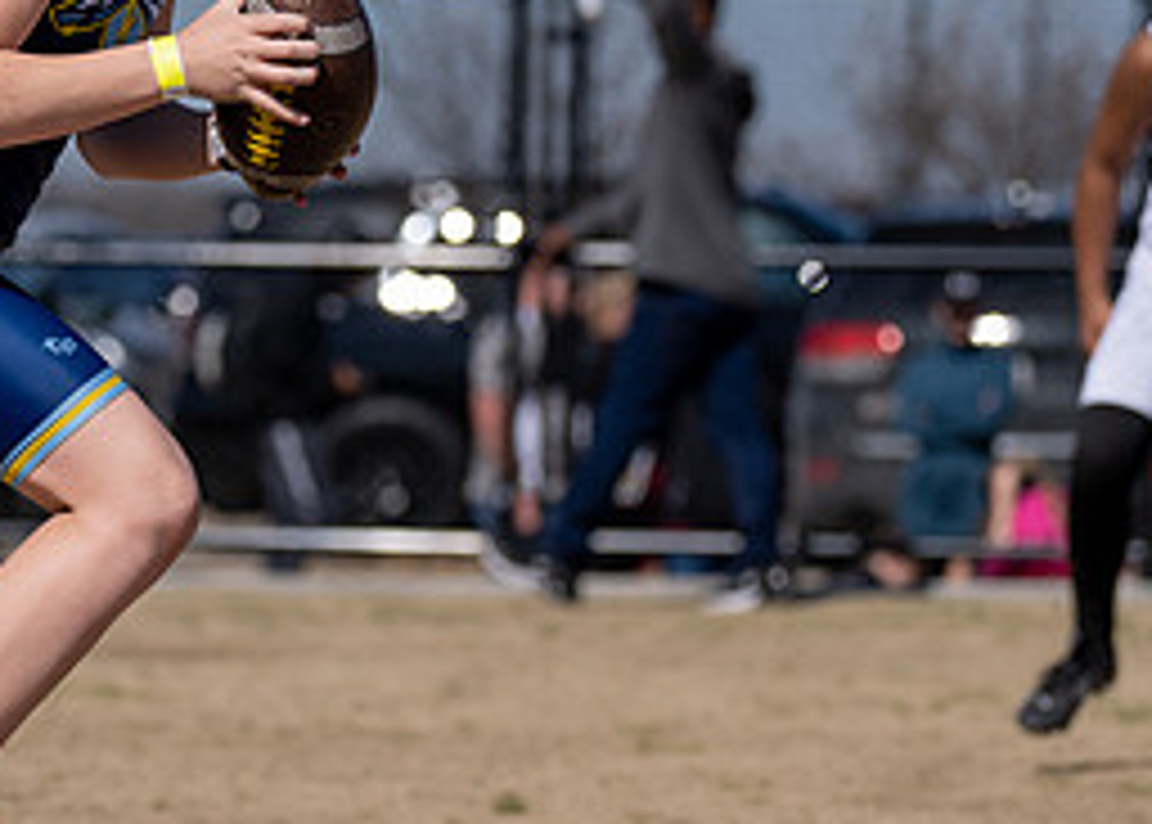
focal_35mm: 269
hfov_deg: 7.5
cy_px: 318
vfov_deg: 5.4
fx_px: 8803
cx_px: 127
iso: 100
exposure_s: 1/5000
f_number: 2.8
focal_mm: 98
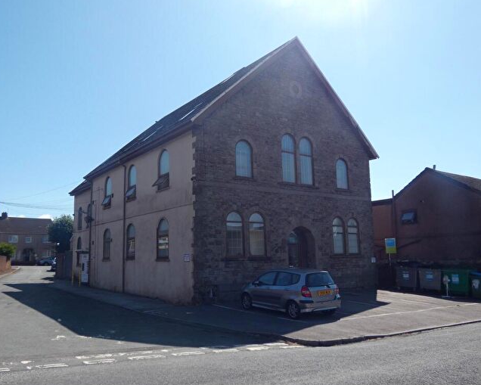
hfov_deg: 60.4
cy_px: 195
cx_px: 222
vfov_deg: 50.0
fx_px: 413
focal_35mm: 29
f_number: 3.5
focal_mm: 4.8
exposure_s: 1/800
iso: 80
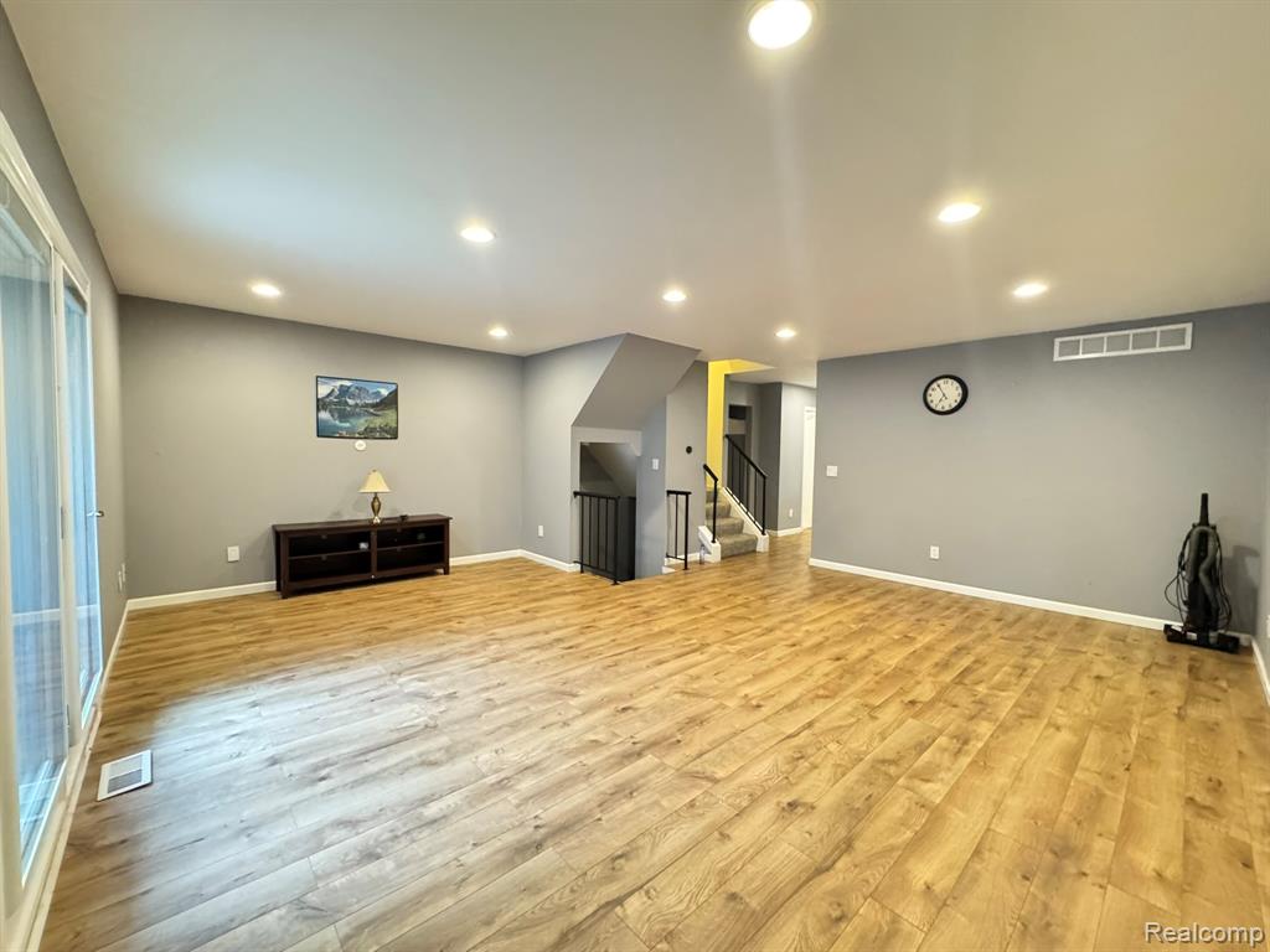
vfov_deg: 85.7
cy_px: 476
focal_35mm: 14
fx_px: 514
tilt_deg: -3.4
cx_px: 635
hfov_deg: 102.1
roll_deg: -0.9
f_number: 2.2
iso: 1250
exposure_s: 1/60
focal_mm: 2.22
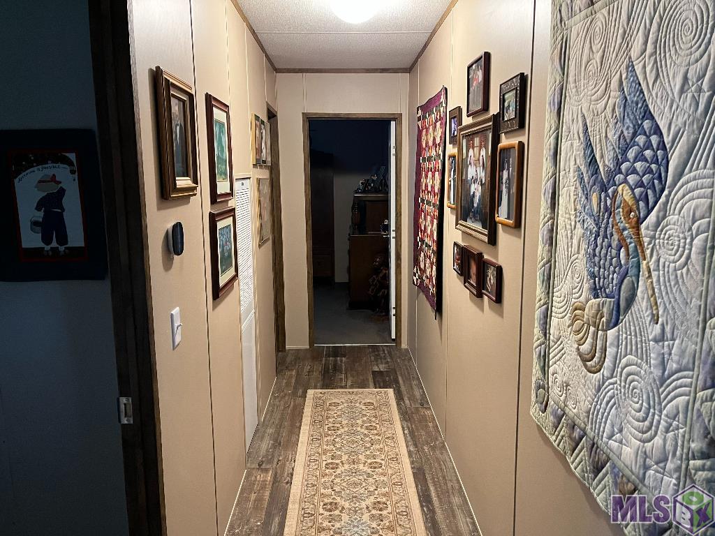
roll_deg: +0.6
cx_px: 358
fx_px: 537
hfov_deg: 67.3
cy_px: 268
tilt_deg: -10.0
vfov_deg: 53.1
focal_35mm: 26
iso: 500
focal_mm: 5.1
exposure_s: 1/60
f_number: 1.6
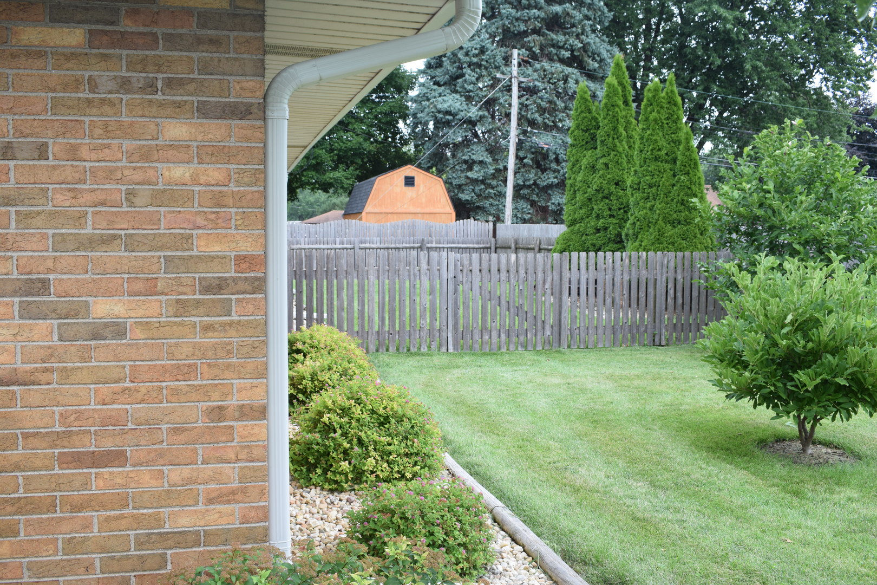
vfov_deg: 38.4
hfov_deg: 55.1
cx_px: 438
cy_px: 292
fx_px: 840
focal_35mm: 34
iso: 400
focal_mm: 23
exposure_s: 1/200
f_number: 7.1
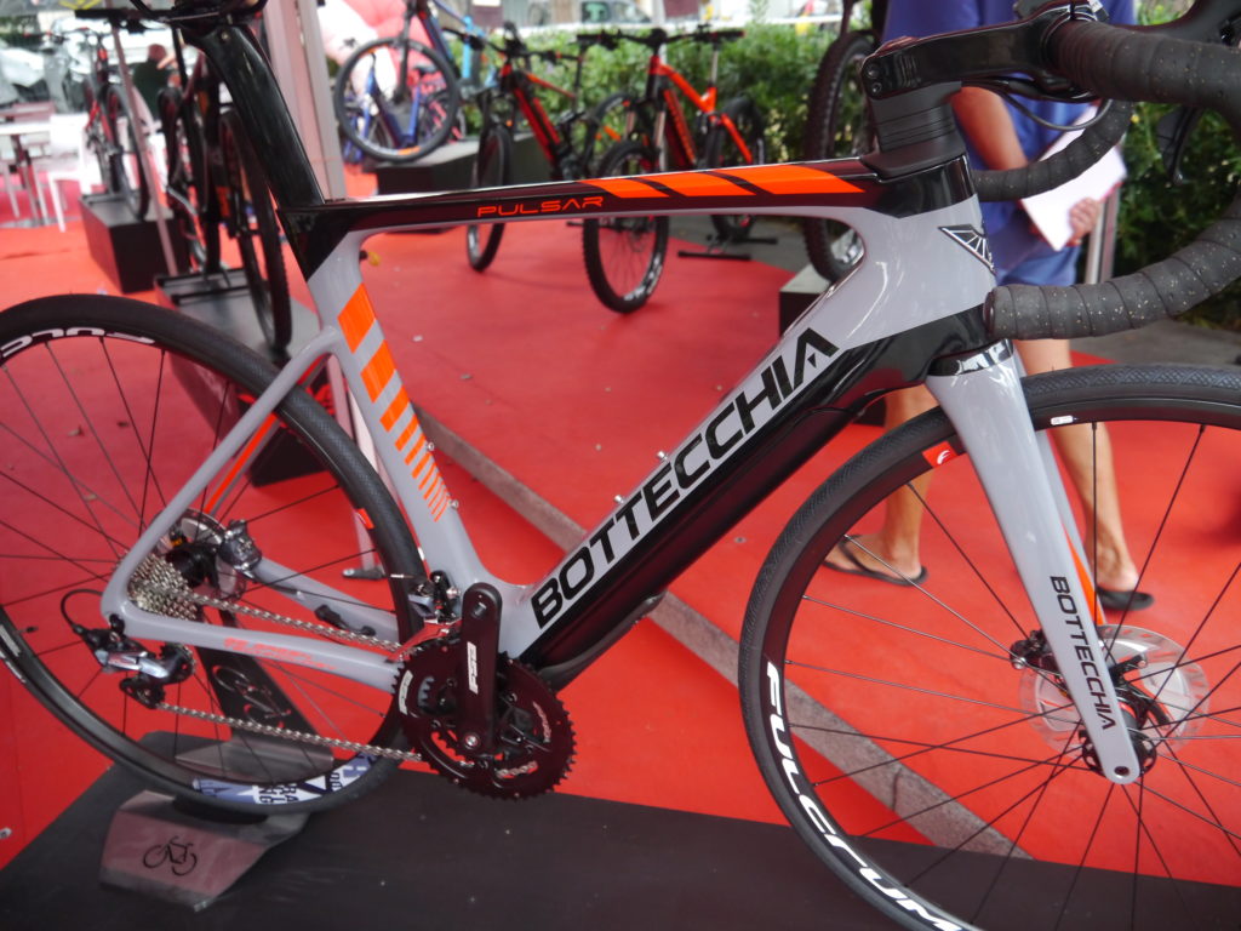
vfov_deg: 49.7
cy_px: 466
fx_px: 1004
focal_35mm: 28
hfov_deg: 63.4
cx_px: 620
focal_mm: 14
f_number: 3.5
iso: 500
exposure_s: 1/80
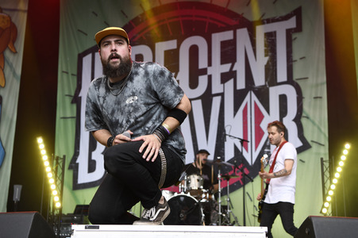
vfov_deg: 27.0
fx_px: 497
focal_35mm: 50
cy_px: 119
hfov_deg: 39.6
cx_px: 179
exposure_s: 1/800
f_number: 3.5
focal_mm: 50
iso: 800
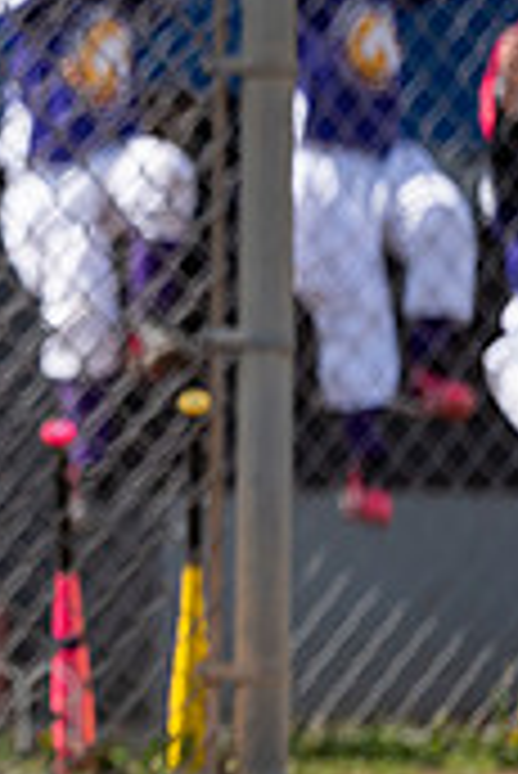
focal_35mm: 557
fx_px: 11997
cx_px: -676
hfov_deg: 2.5
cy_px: 299
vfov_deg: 3.7
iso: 200
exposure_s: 1/2000
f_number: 3.2
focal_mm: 165
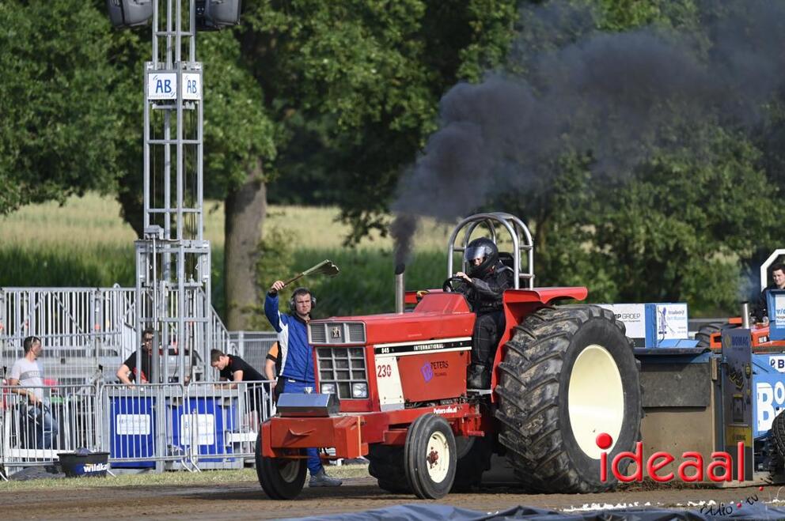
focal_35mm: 400
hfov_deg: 5.2
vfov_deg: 3.4
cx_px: 392
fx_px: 8712
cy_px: 260
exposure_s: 1/1000
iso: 320
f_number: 5.6
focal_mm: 400
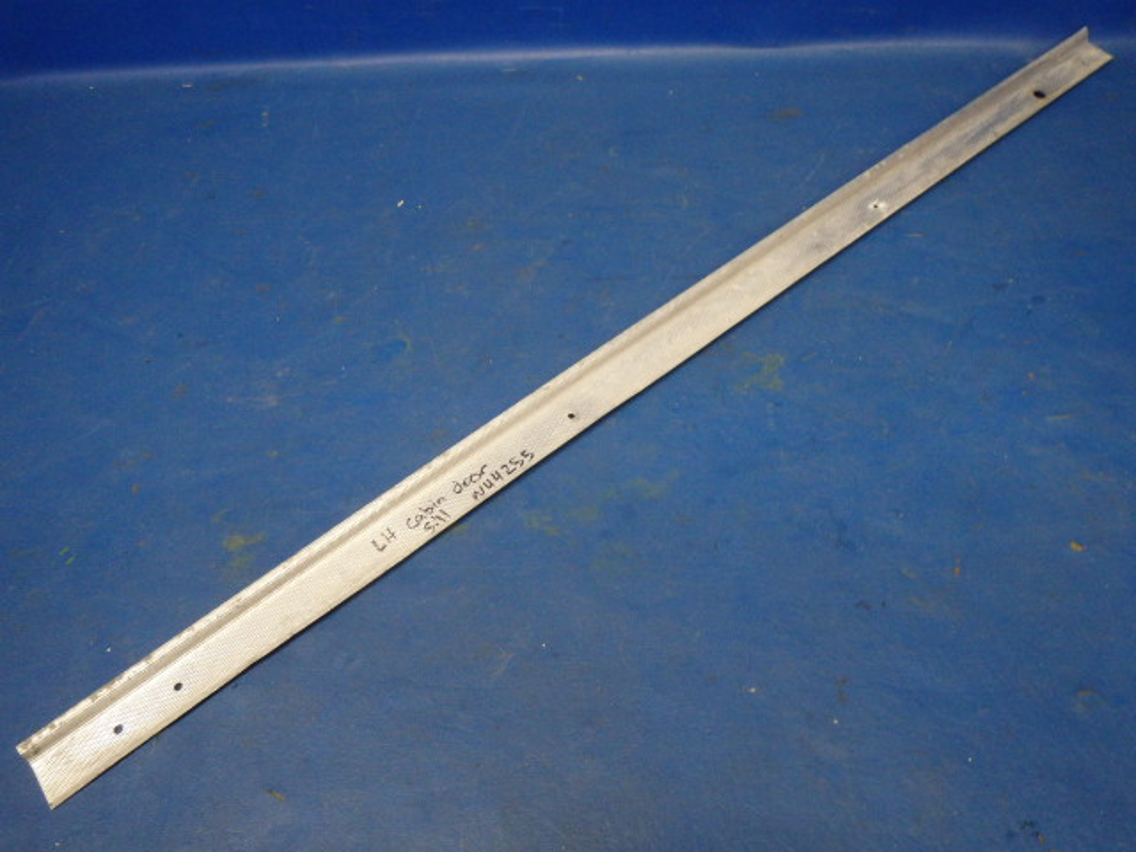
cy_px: 426
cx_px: 568
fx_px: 919
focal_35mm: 28
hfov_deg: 63.4
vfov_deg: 49.7
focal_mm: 5
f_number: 3.9
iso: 640
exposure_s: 1/30
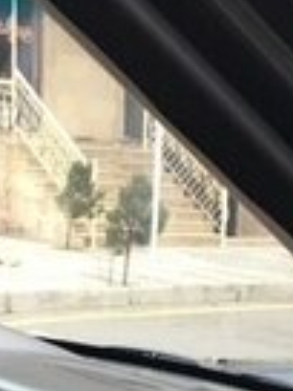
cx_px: 132
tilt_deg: -20.4
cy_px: 610
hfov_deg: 14.0
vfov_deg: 16.6
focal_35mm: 106
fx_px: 1196
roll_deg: -2.3
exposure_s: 1/33
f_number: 2.2
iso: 100
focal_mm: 4.15
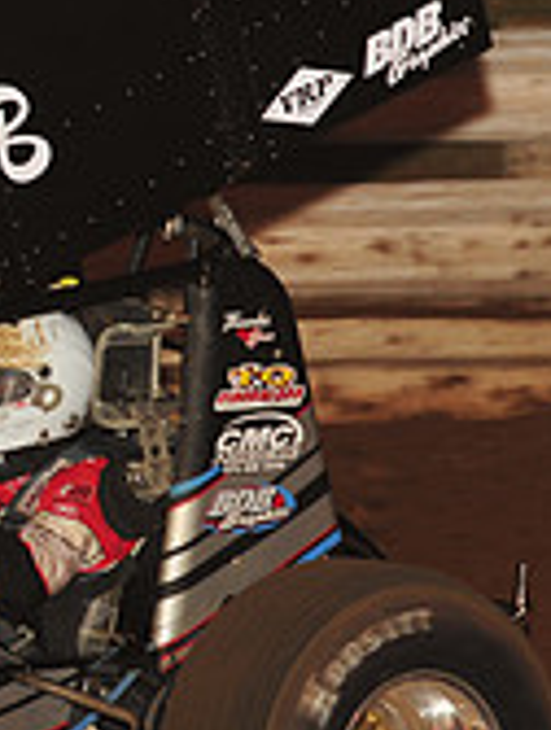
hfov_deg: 2.6
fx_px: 11967
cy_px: 249
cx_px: -149
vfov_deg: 3.5
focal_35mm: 566
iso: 800
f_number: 6.3
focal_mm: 170
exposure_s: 1/320
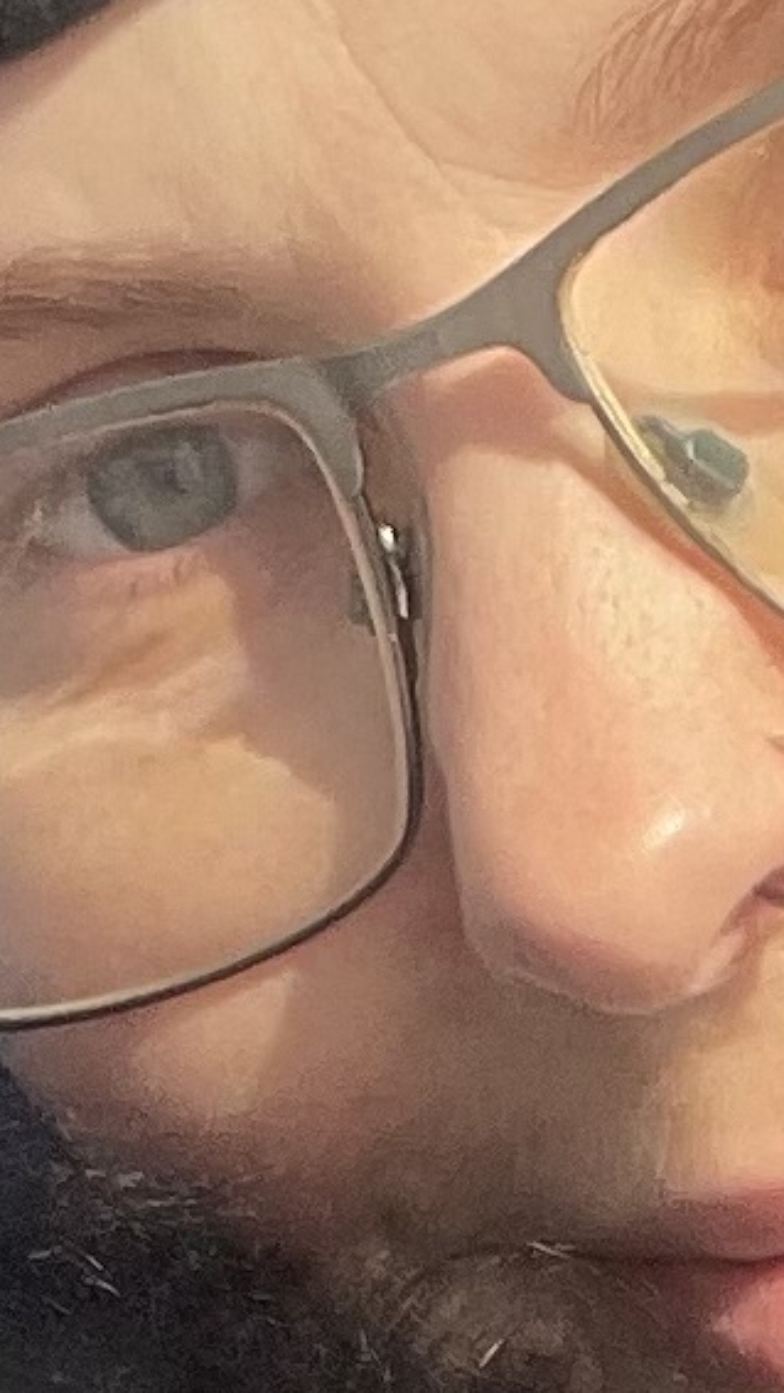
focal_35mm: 178
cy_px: 2246
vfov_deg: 11.5
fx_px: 6577
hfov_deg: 6.8
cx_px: 823
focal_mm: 2.71
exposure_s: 1/1172
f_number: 2.2
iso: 32
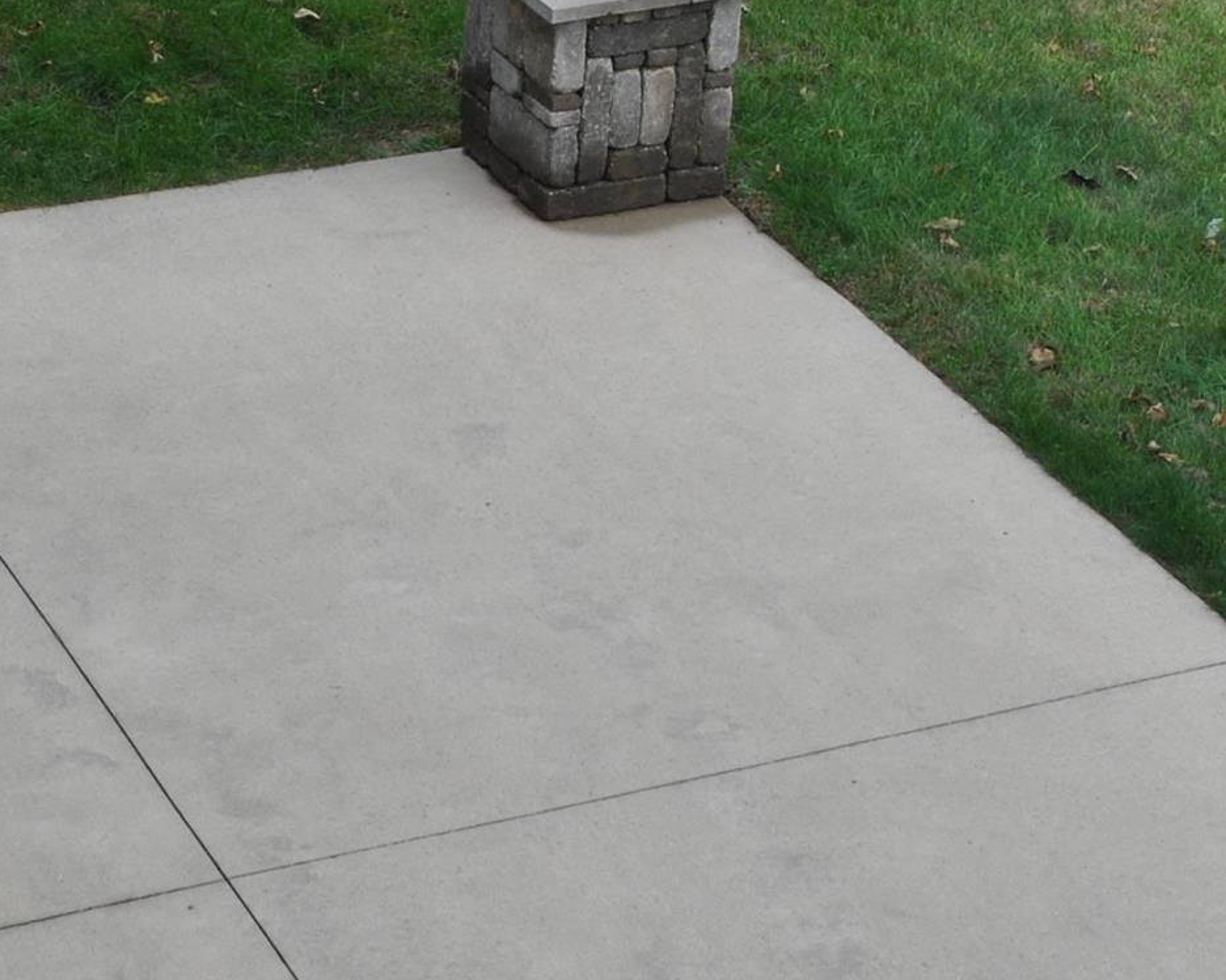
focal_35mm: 111
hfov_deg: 17.3
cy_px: 462
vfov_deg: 13.9
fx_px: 4028
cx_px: 389
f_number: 5.6
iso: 140
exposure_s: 1/125
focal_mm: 24
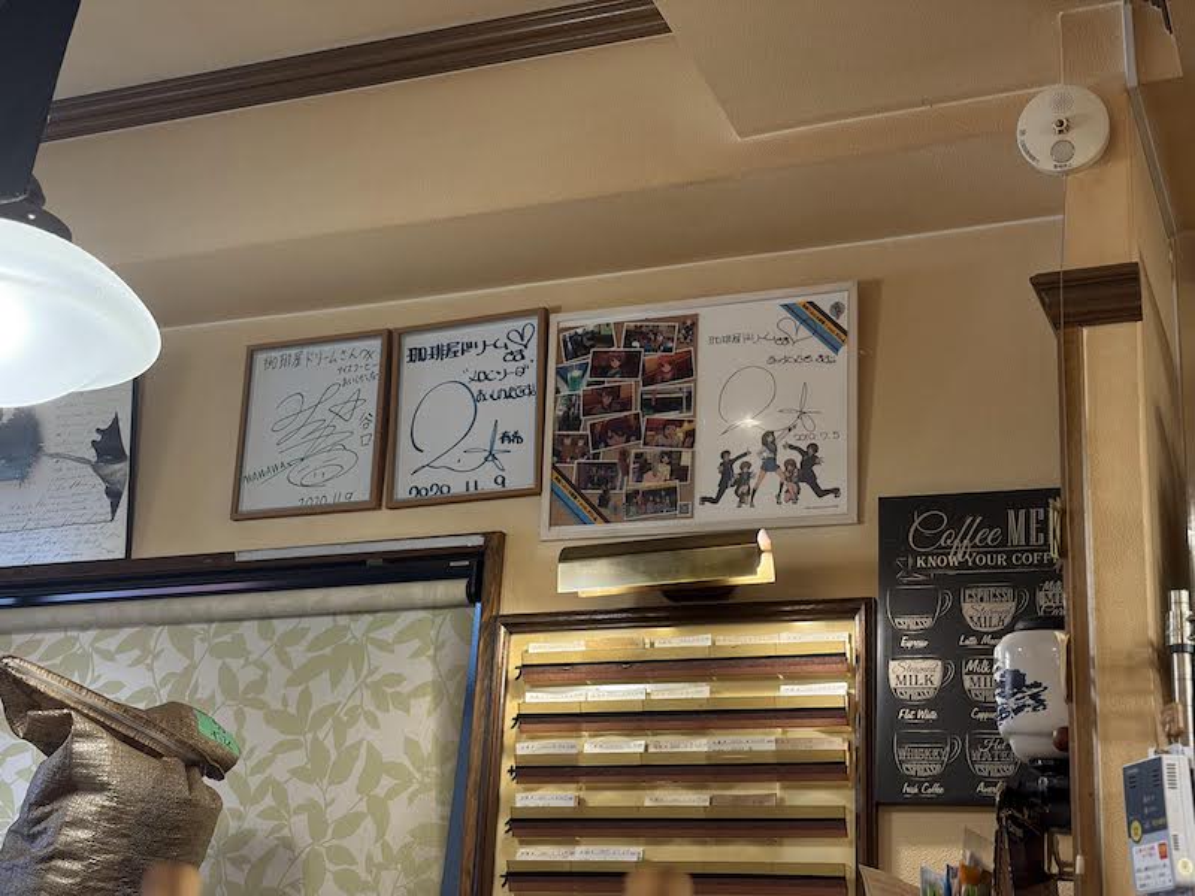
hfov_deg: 36.8
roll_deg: -3.4
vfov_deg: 28.0
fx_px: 1795
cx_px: 598
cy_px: 448
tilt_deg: +20.2
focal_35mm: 52
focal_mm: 5.96
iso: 125
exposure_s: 1/60
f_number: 1.6
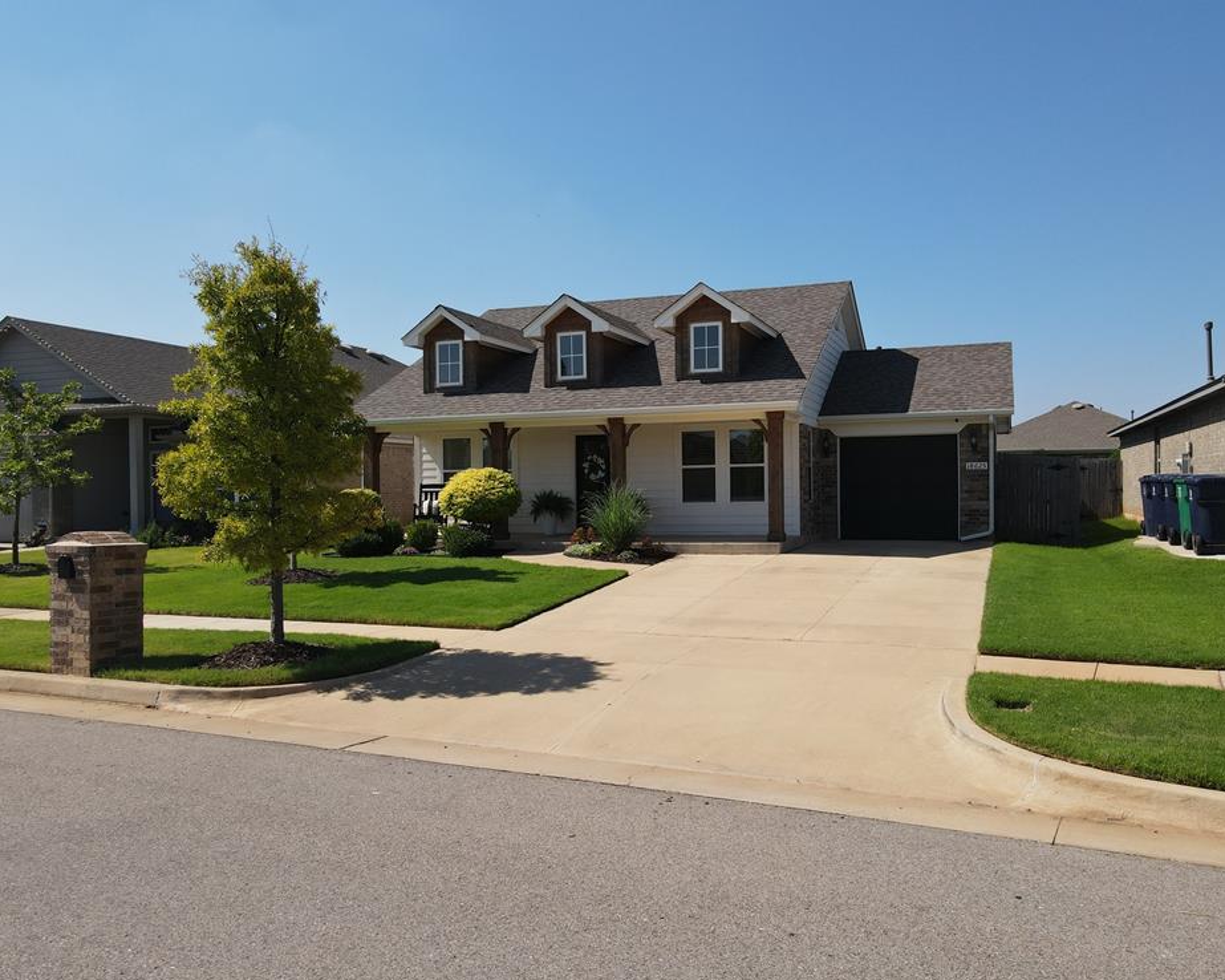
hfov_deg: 66.0
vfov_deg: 54.9
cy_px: 499
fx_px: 942
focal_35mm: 26
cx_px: 636
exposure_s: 1/800
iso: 100
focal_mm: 4.5
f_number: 2.8
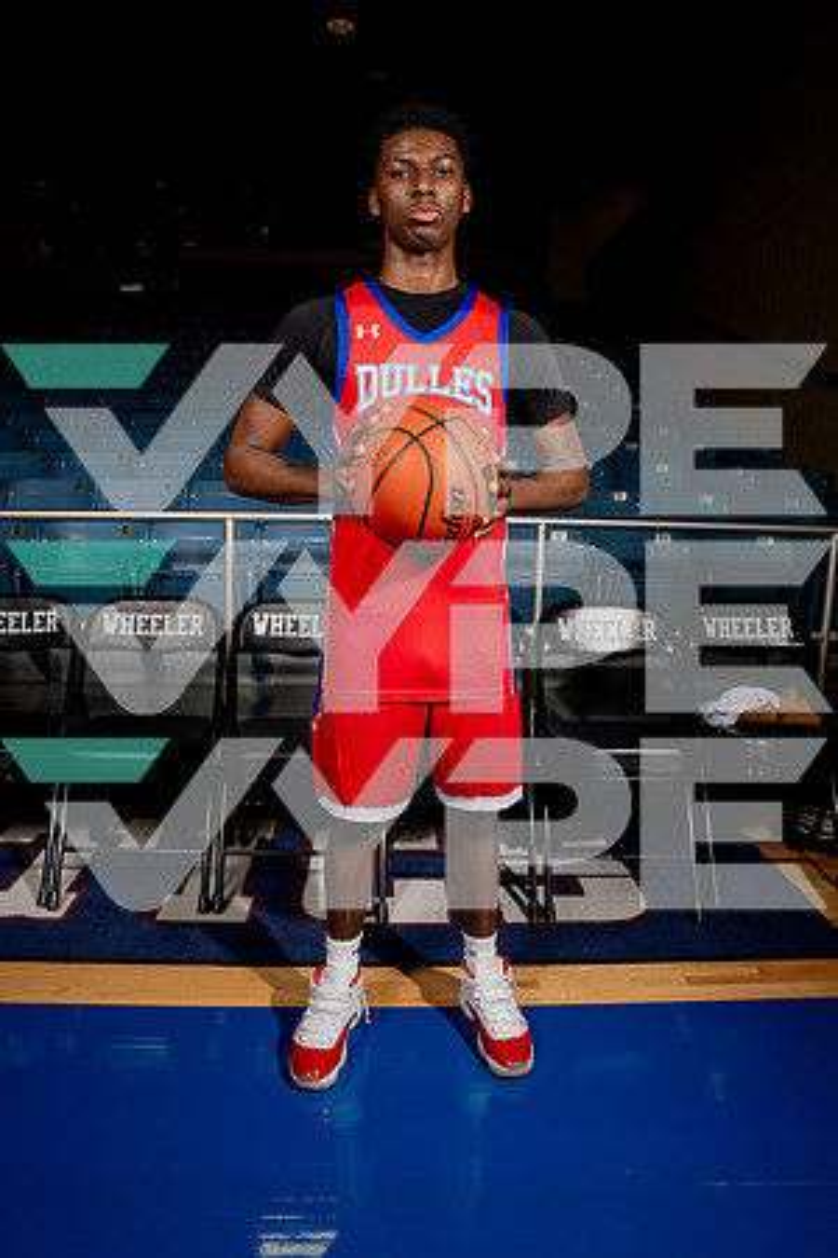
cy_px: 629
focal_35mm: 24
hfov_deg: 53.1
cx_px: 419
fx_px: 838
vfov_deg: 73.7
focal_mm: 24
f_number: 7.1
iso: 250
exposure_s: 1/125
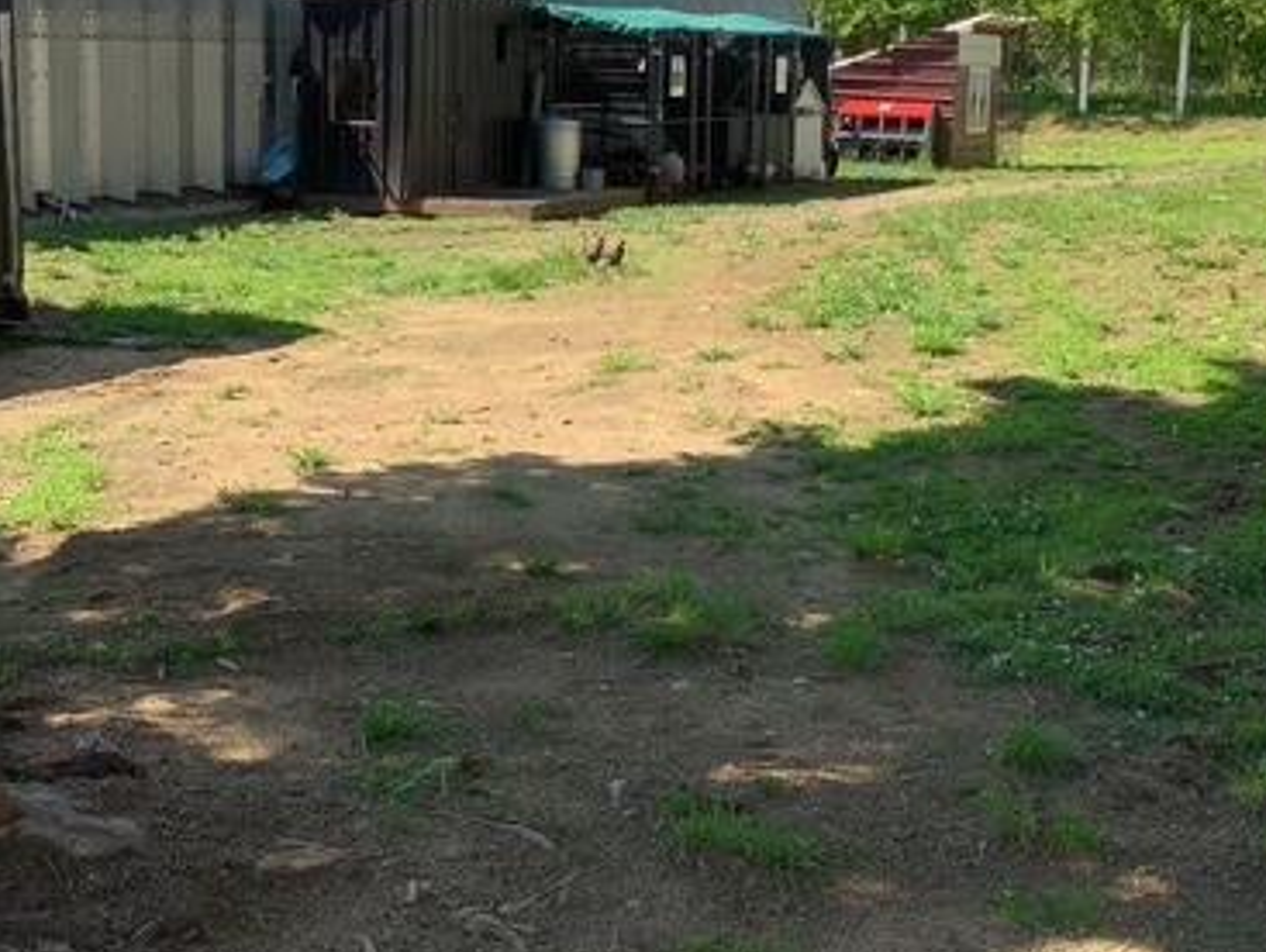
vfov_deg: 26.9
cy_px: 314
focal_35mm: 54
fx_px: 1977
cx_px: 655
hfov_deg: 35.5
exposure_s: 1/823
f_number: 2.4
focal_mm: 3.3
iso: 25
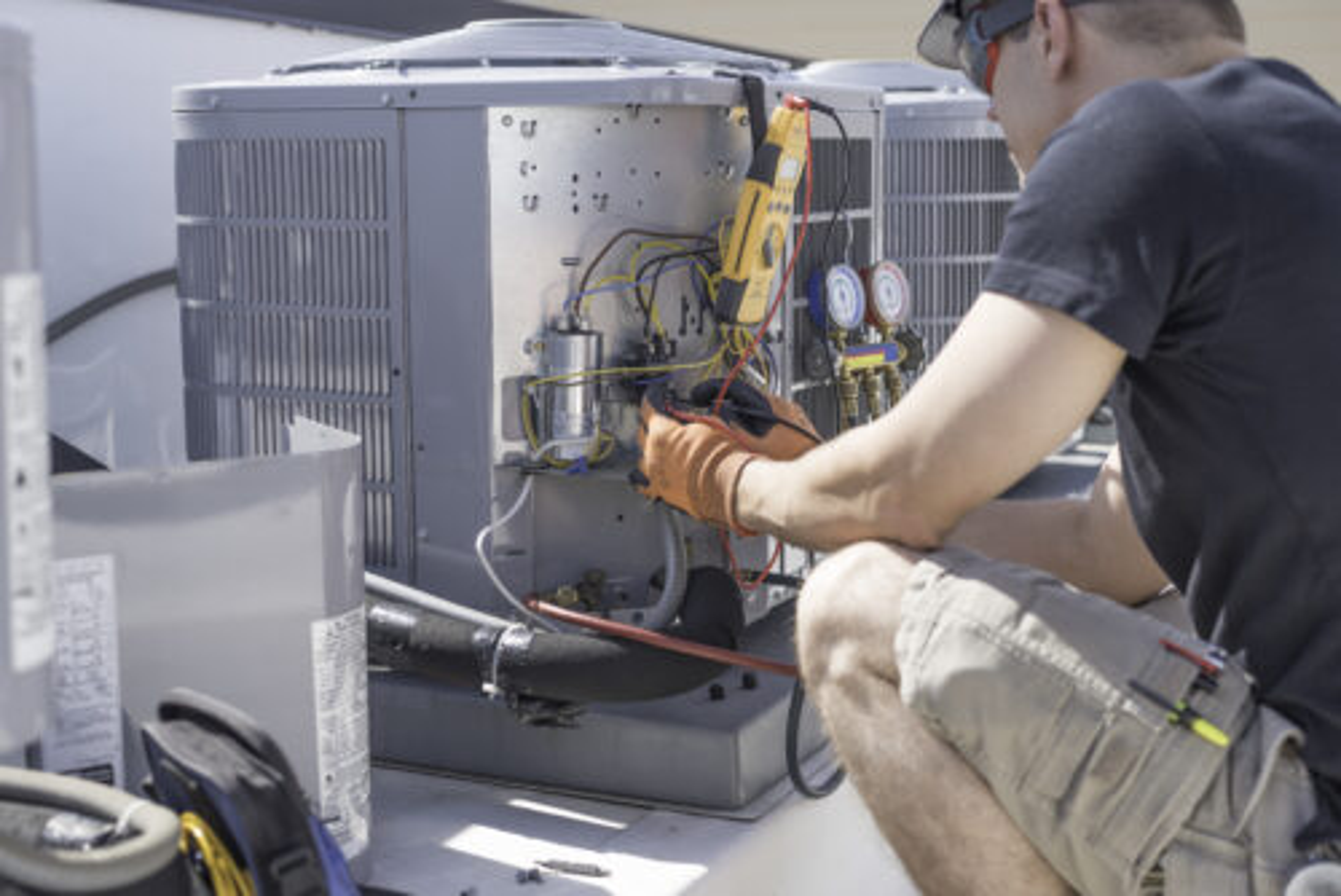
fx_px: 1864
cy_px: 448
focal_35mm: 50
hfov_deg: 39.6
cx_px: 670
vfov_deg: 27.0
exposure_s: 1/1000
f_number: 4
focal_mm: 50
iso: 100
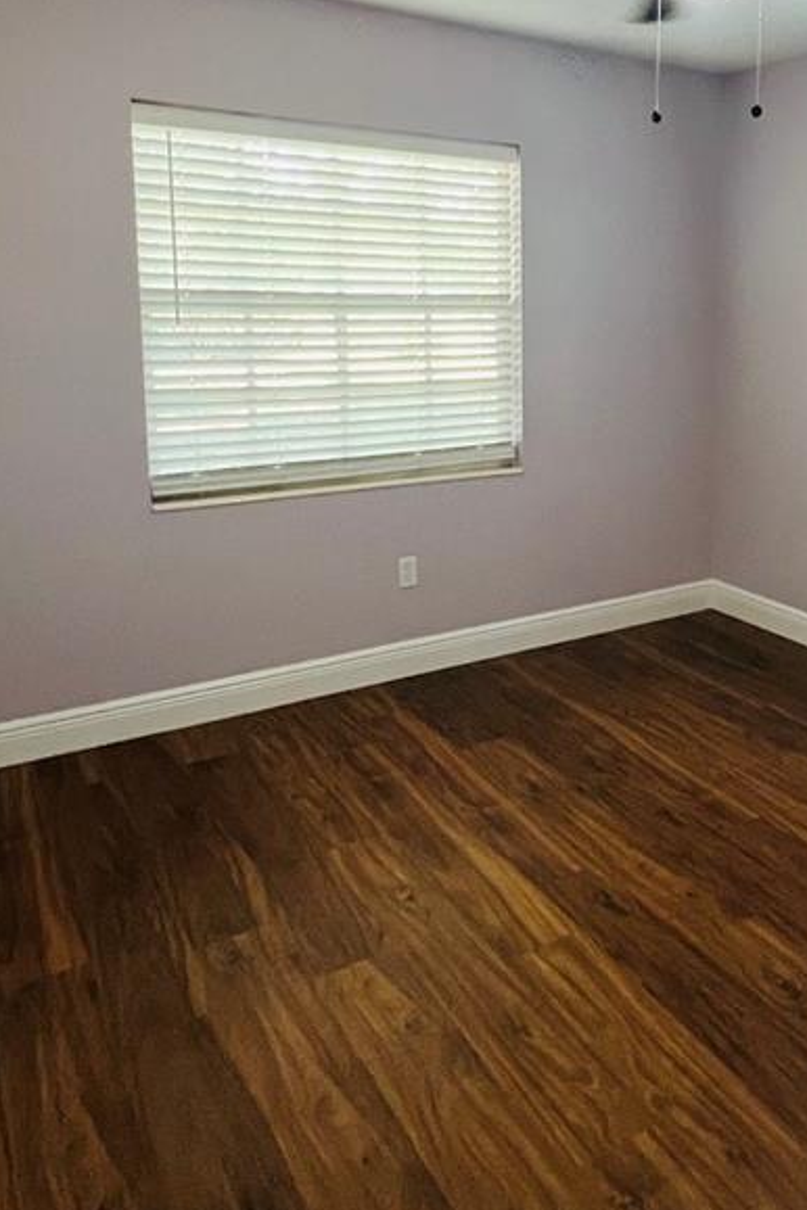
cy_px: 439
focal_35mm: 28
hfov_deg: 43.2
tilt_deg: -8.0
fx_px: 941
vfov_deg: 64.3
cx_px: 696
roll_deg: -0.9
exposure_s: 1/60
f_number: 1.8
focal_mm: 1.57
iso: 400
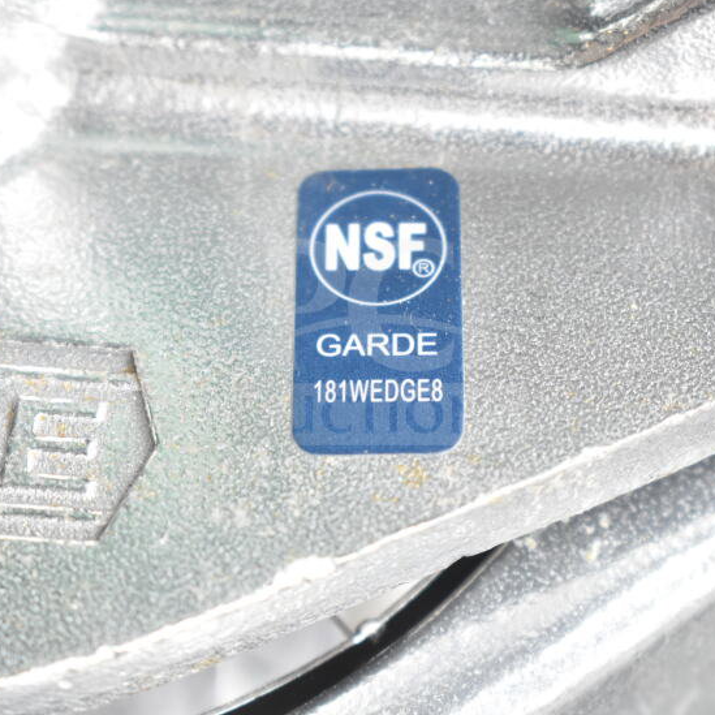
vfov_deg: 14.9
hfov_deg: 14.9
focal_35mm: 117
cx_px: 379
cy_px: 341
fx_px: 2727
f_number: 6.3
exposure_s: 1/160
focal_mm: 55
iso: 1600
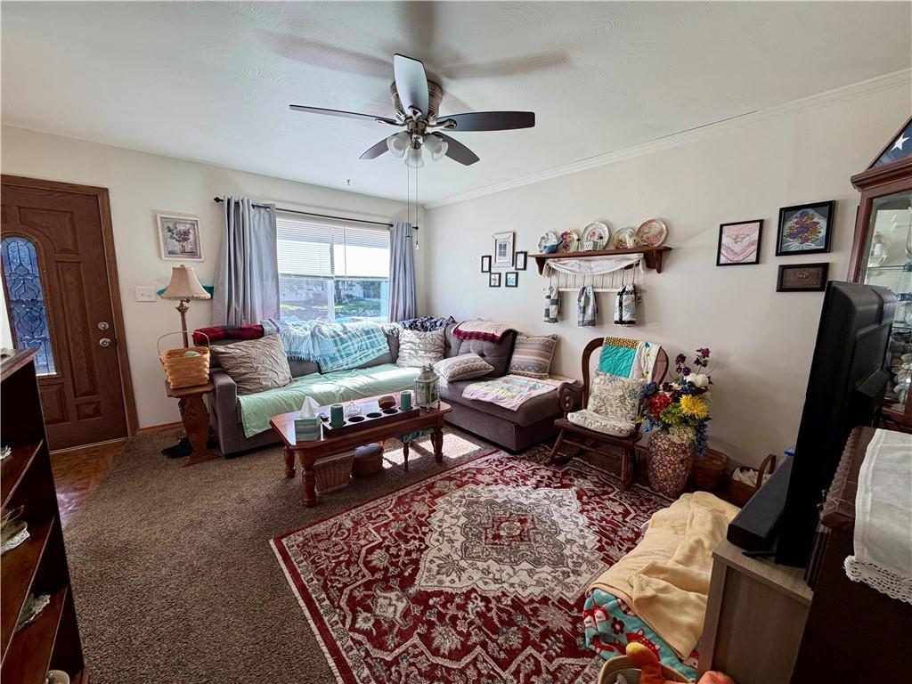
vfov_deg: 85.7
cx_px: 456
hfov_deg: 102.1
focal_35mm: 14
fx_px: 369
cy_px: 342
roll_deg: -0.6
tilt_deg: -8.4
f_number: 2.2
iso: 100
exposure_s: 1/121
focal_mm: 2.22
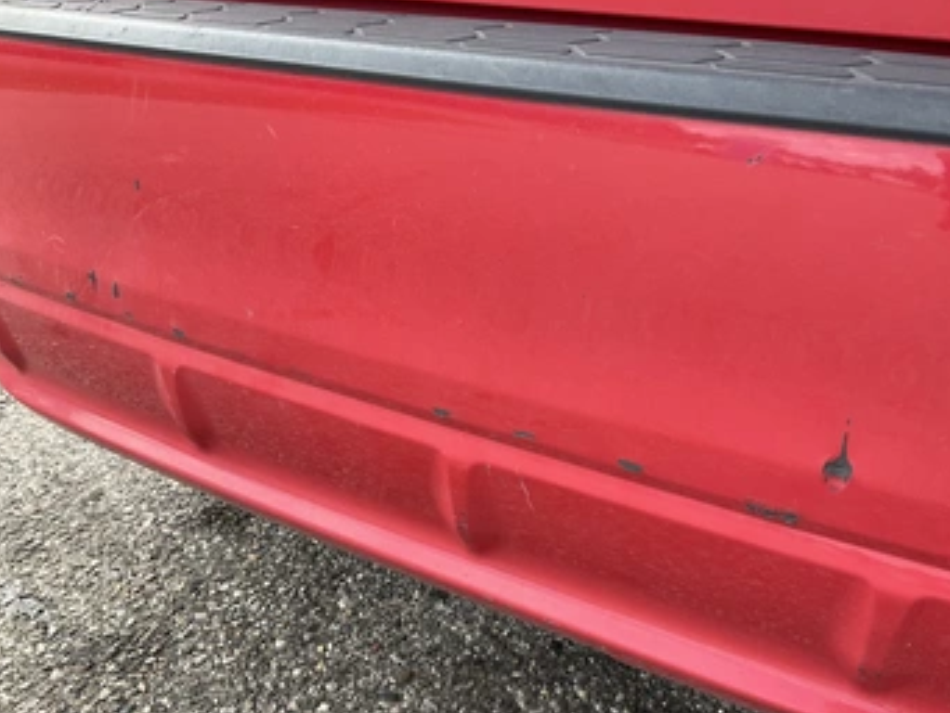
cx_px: 535
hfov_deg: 53.8
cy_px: 404
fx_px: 933
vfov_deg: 41.7
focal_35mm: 34
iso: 20
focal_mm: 3
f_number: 1.8
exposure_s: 1/152
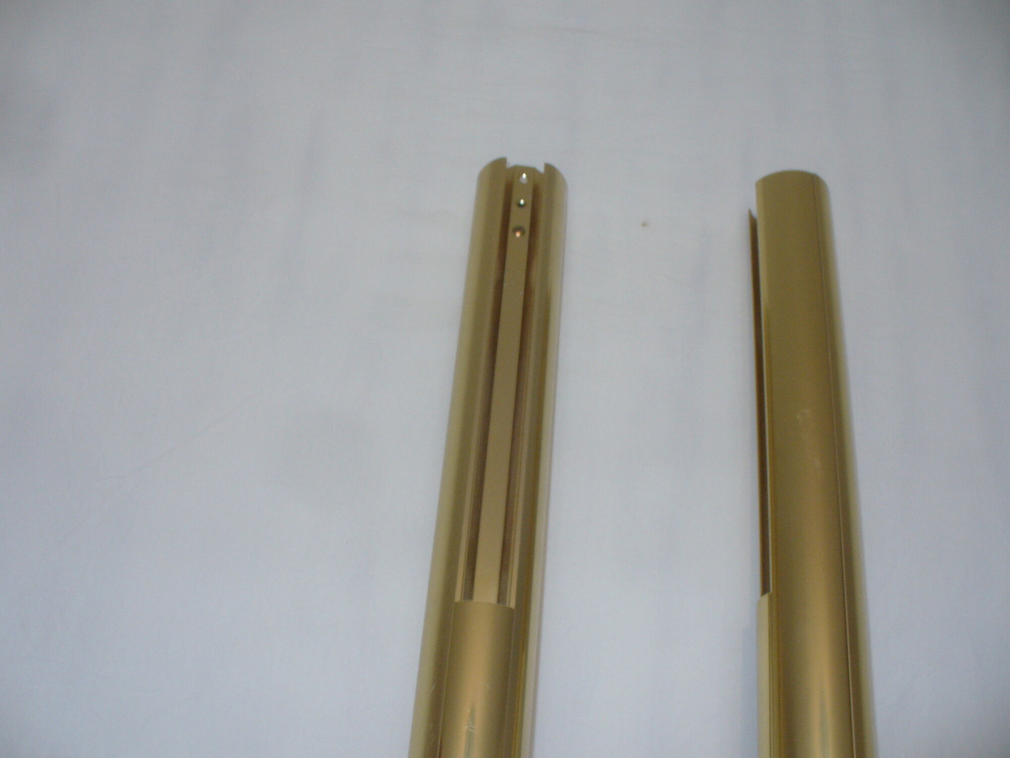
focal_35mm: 37
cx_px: 505
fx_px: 1080
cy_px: 379
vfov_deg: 38.7
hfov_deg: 50.1
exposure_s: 1/8
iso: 100
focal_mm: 6.1
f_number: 2.8
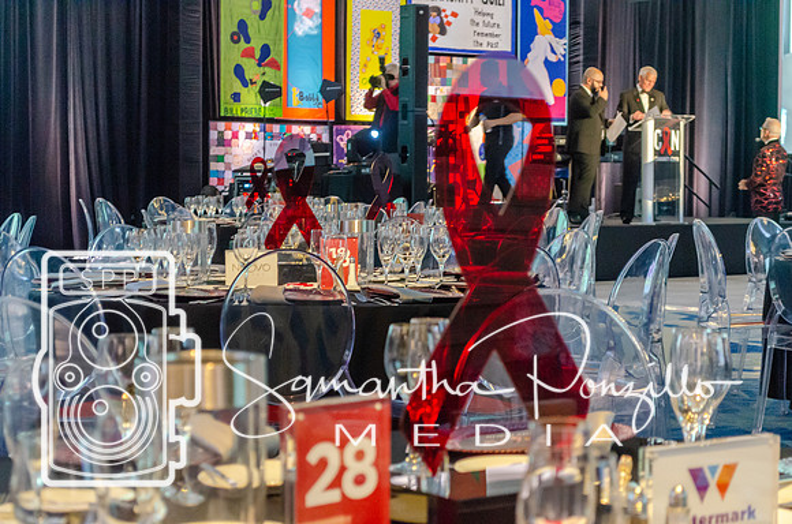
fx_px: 1811
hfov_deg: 24.7
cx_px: 396
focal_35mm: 82
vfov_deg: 16.5
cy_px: 262
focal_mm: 55
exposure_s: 1/20
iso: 3200
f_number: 5.6
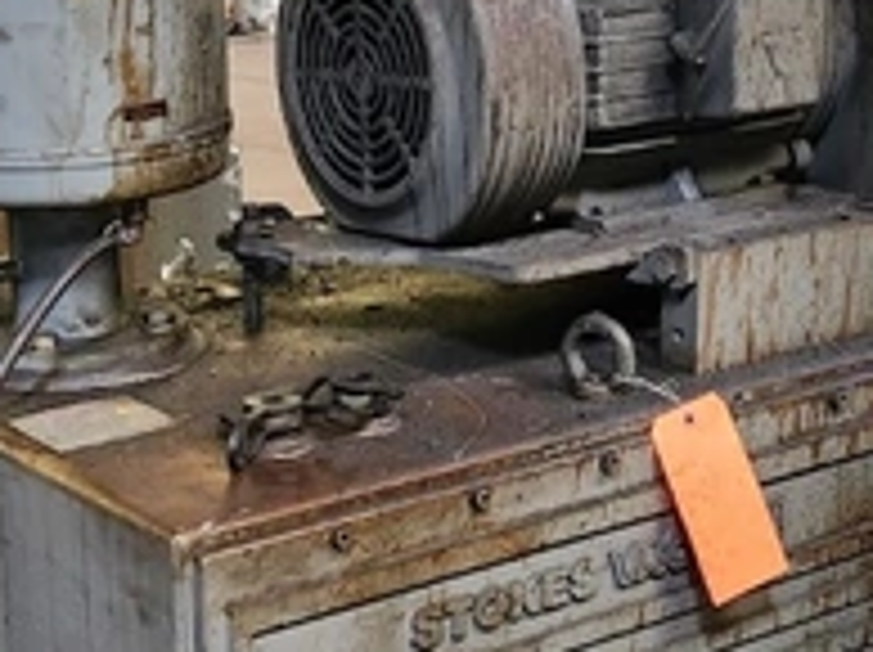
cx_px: 400
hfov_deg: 22.0
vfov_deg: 16.5
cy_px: 443
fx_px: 2242
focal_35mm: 89
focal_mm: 5.4
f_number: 1.8
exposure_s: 1/60
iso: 500
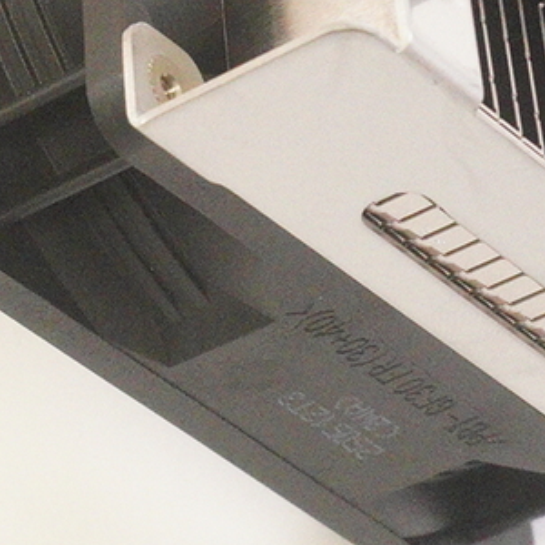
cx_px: -340
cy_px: -91
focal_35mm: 202
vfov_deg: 8.6
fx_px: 3590
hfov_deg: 8.4
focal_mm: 19
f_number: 5.6
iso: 3200
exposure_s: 1/80
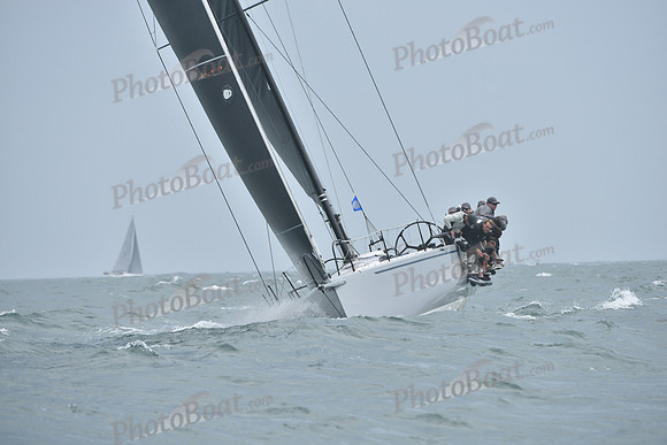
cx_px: 334
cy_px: 222
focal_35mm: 400
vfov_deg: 3.4
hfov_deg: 5.2
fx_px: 7412
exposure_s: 1/1000
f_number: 7.1
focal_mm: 400
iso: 320
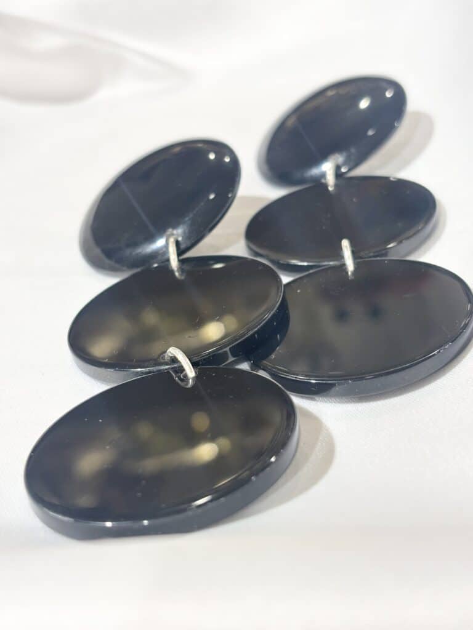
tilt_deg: -27.8
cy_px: 315
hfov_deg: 28.0
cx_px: 236
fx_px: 947
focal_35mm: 52
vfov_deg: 36.8
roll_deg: +8.7
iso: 32
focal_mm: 5.96
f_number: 1.6
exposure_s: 1/100
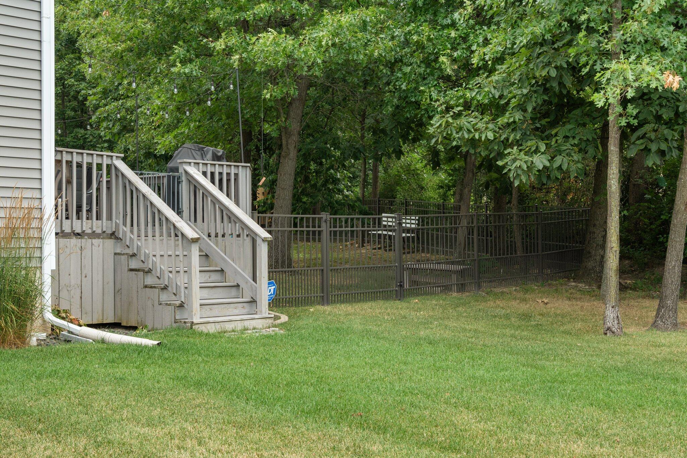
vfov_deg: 26.0
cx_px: 344
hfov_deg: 38.2
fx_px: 992
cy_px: 229
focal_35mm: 52
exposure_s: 1/60
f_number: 9
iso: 500
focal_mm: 35
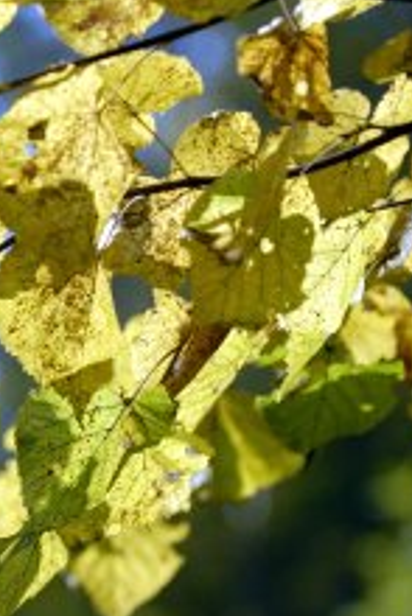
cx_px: 67
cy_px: 330
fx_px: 3273
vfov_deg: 10.8
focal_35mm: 191
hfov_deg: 7.2
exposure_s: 1/3200
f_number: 2.8
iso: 400
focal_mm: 70
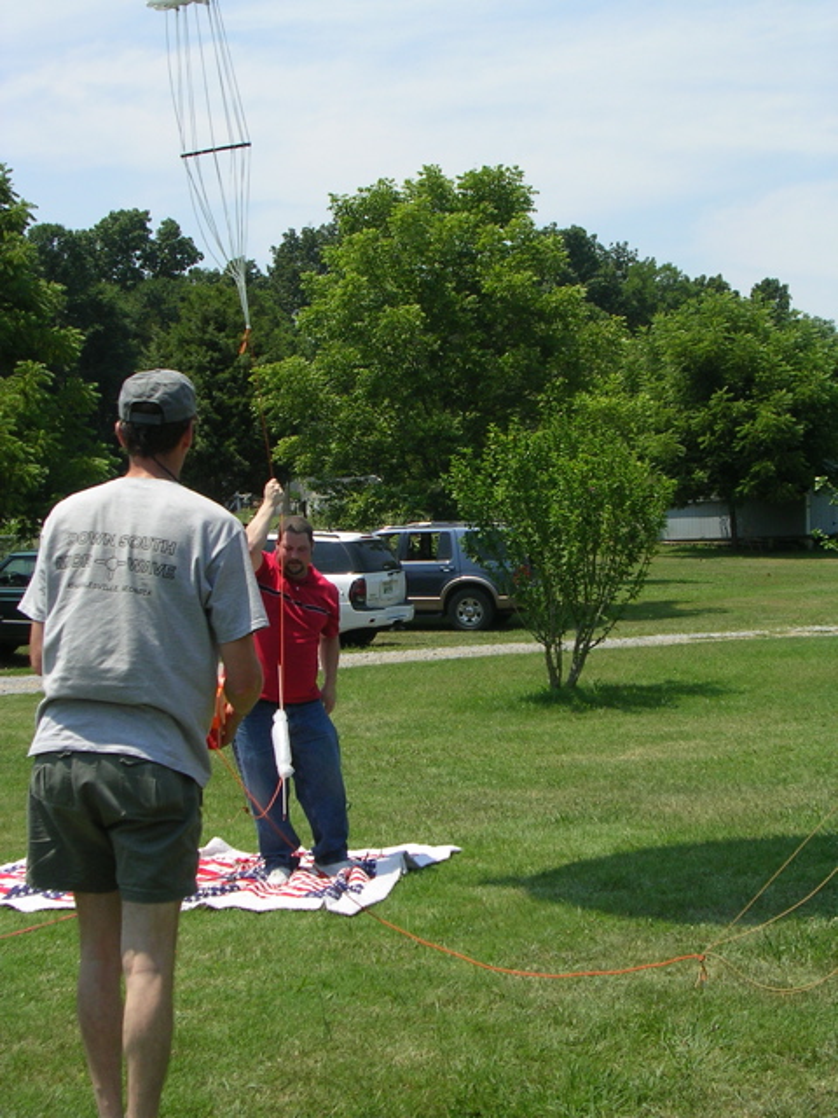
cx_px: 419
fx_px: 1937
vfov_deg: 32.2
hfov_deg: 24.4
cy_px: 559
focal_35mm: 60
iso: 50
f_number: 3.4
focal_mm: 9.1
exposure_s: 1/659
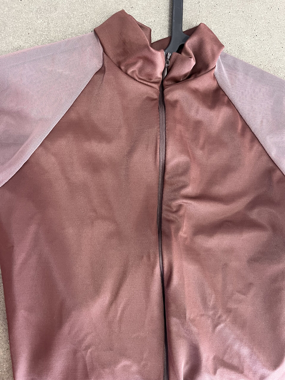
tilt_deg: -82.2
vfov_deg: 67.3
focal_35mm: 26
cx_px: 142
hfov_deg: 53.1
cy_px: 190
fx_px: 285
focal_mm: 5.1
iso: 250
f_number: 1.6
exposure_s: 1/50
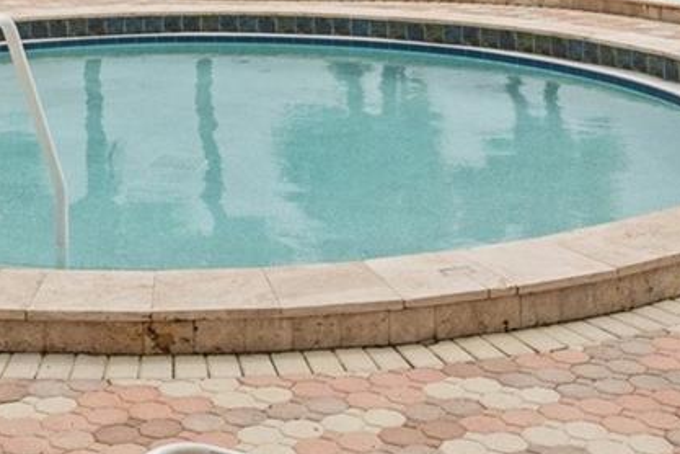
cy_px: -214
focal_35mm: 69
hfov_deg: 29.0
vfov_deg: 17.8
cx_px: 219
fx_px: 1303
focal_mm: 18
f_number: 8
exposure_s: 1/800
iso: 250
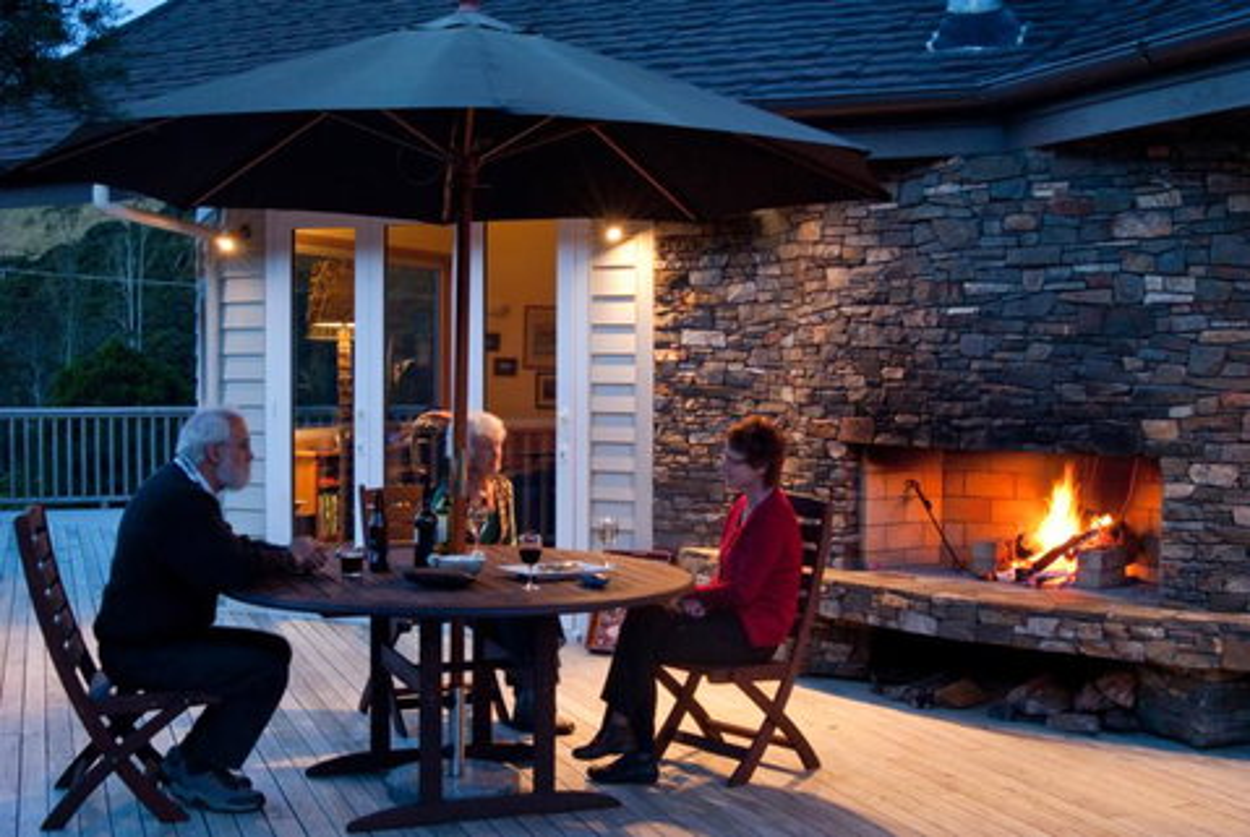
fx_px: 1461
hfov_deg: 46.3
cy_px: 418
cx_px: 625
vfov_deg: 32.0
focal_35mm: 42
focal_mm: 28
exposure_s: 1/1.25
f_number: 8
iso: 200
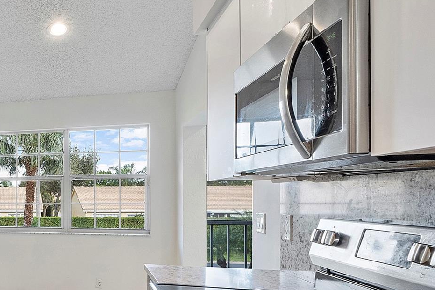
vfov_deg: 39.3
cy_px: 201
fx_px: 399
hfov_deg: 45.2
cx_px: -29
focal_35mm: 33
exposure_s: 1/6
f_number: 11
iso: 160
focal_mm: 10
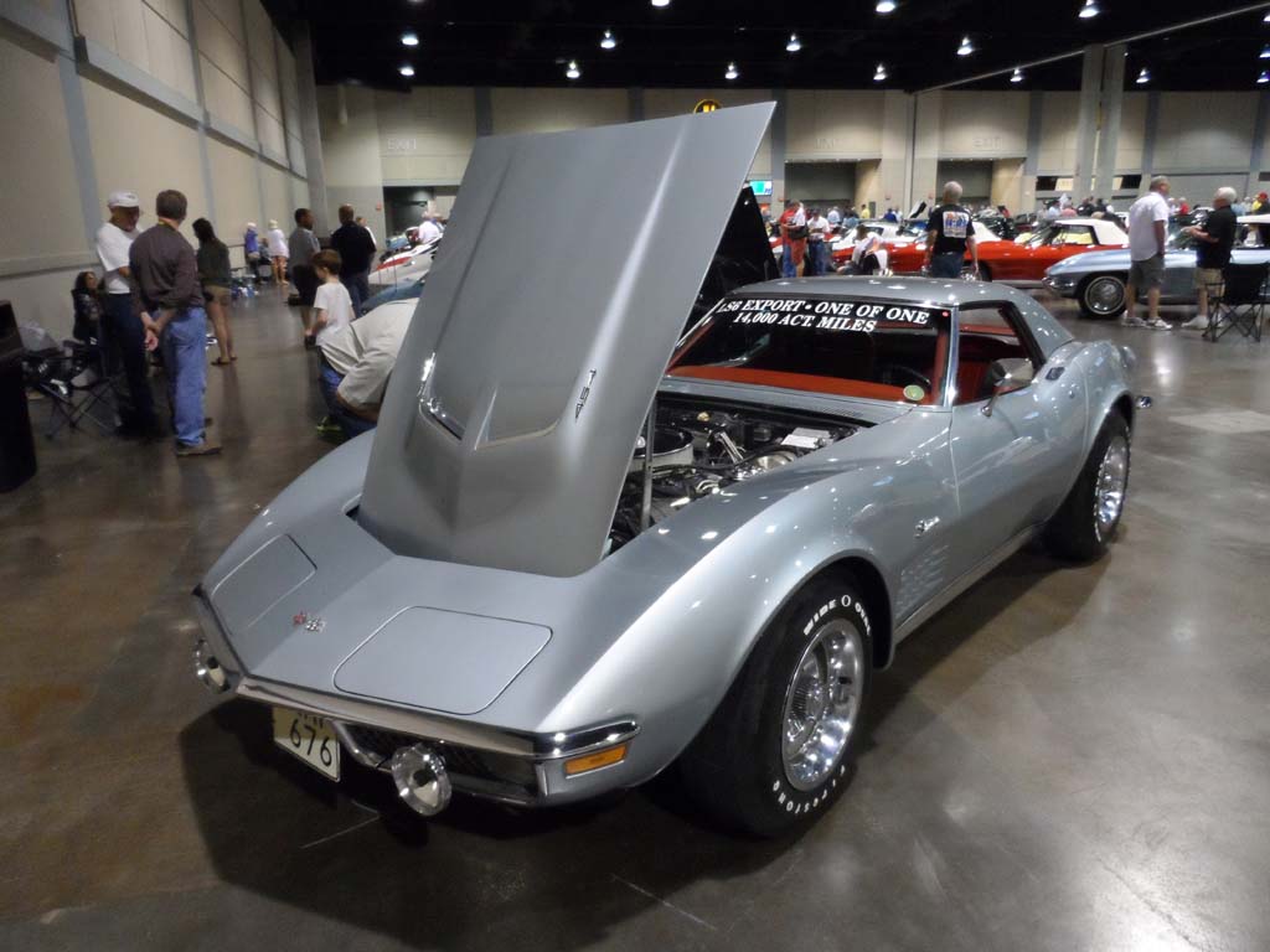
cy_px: 476
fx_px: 881
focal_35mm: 24
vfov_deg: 56.8
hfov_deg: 71.6
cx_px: 635
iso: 400
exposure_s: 1/30
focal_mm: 4
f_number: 3.2
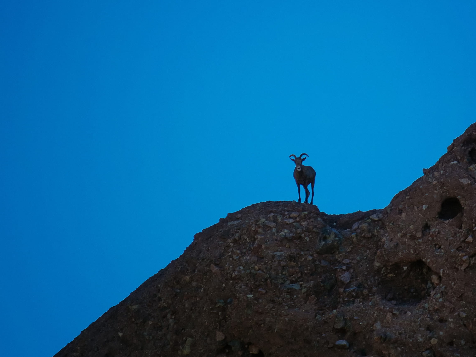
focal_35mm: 482
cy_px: 99
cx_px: 320
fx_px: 6628
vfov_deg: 3.1
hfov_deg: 4.1
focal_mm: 110
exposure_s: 1/640
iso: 100
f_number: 5.6
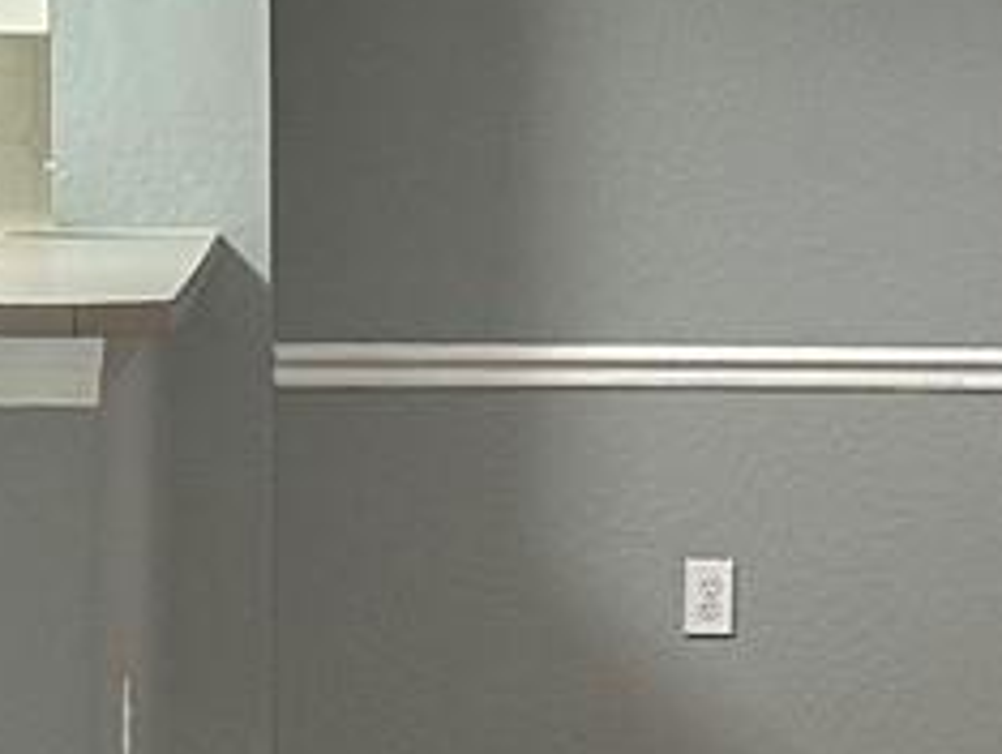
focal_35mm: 164
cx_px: 929
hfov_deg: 11.9
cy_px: 454
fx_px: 4752
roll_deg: -0.9
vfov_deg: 9.1
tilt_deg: -4.3
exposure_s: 1/60
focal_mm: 6.86
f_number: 1.78
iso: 320
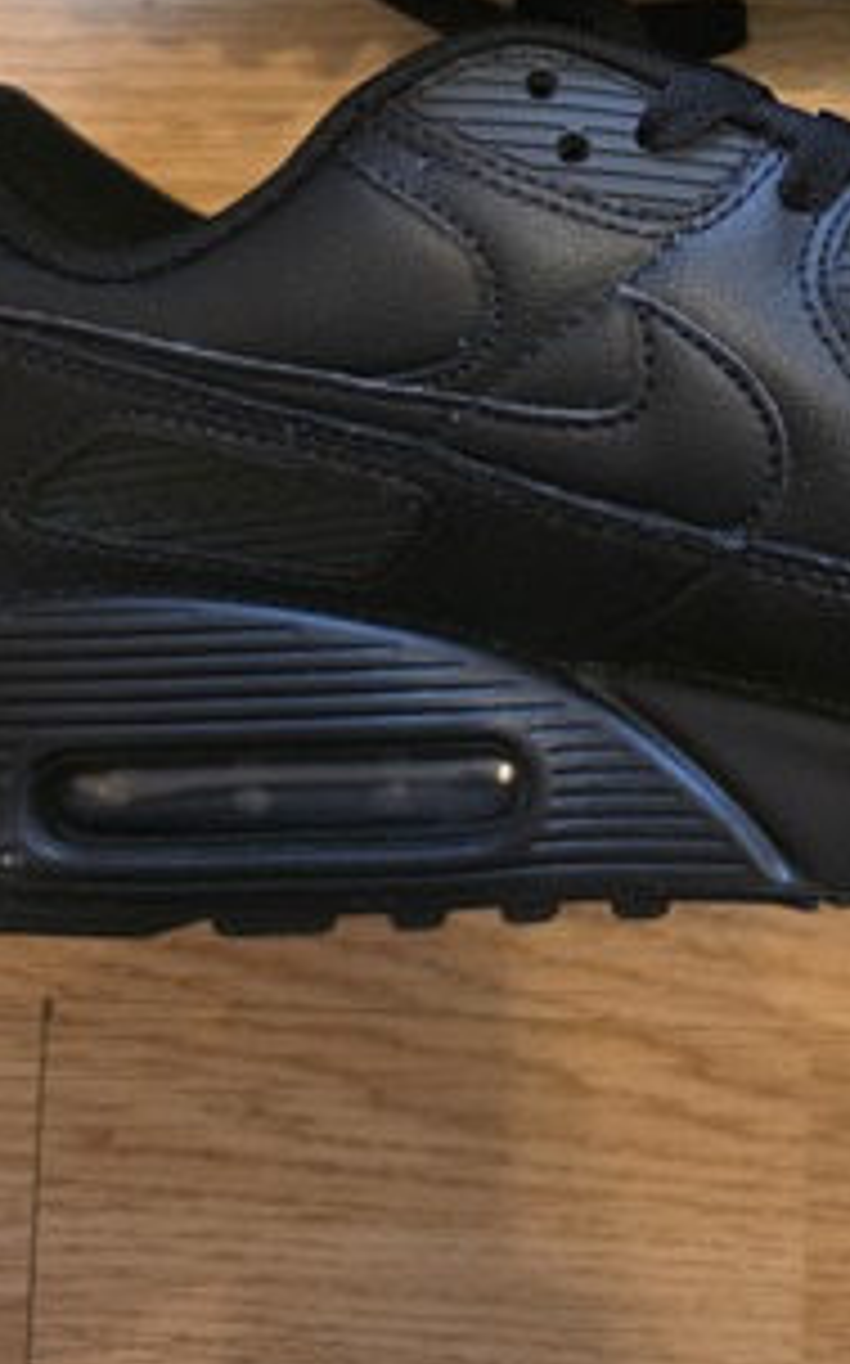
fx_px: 2041
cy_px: 74
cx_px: 747
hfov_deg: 23.0
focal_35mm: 55
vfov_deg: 34.3
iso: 1250
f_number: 1.7
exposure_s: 1/100
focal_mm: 6.3
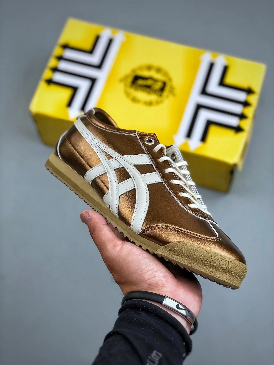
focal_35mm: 57
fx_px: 602
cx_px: 137
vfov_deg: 33.8
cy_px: 182
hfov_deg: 25.7
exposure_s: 1/100
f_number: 2.8
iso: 40
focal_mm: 6.6
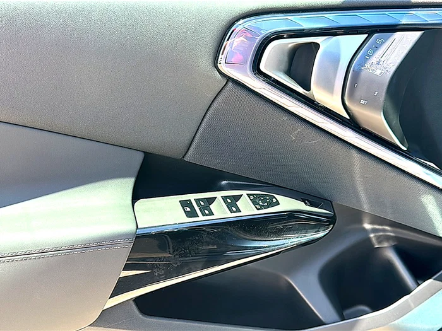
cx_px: 221
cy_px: 166
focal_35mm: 33
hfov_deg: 55.4
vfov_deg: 42.9
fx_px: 421
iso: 64
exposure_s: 1/235
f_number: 1.78
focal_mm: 6.86
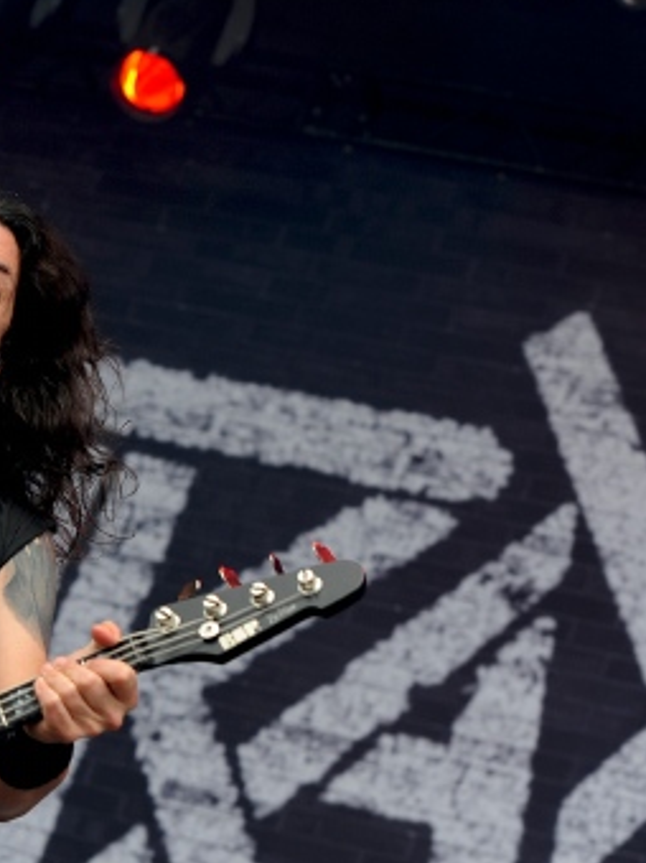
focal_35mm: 143
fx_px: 3560
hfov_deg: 10.3
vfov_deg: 13.8
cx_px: 36
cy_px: 470
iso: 200
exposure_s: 1/250
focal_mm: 70
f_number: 5
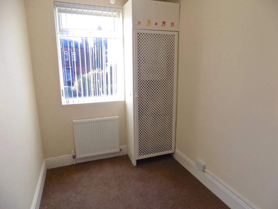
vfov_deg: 58.9
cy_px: 104
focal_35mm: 23
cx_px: 139
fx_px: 185
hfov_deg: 73.9
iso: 80
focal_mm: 4
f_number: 3.1
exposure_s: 1/80
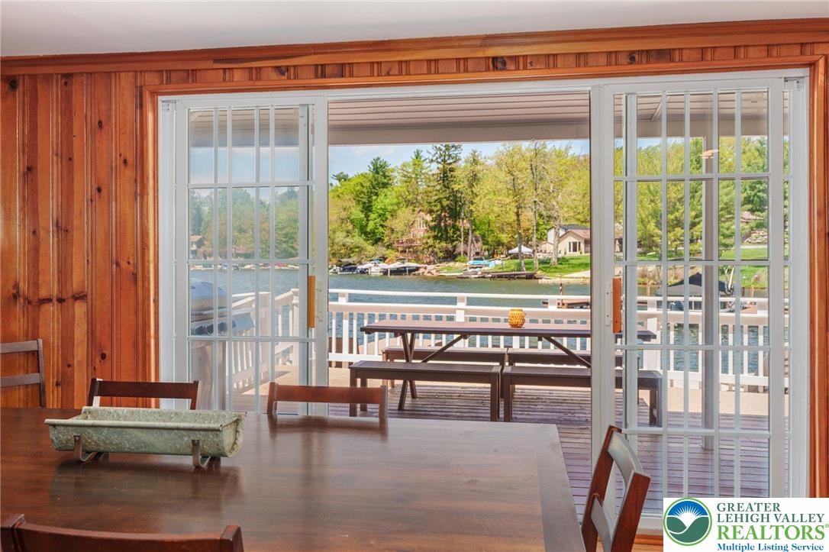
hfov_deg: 63.7
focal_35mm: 29
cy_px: 276
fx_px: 667
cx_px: 414
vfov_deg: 44.9
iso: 320
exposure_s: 1/40
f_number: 7.1
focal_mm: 29
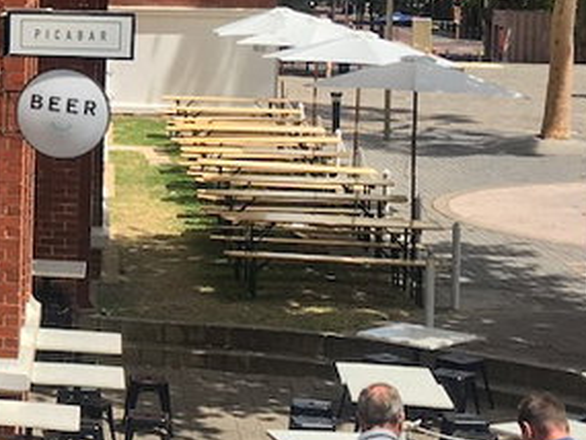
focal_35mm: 122
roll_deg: -0.9
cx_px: -372
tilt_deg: -3.5
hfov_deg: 14.7
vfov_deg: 12.1
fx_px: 2066
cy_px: 62
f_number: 2.2
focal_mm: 4.15
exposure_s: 1/1399
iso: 25
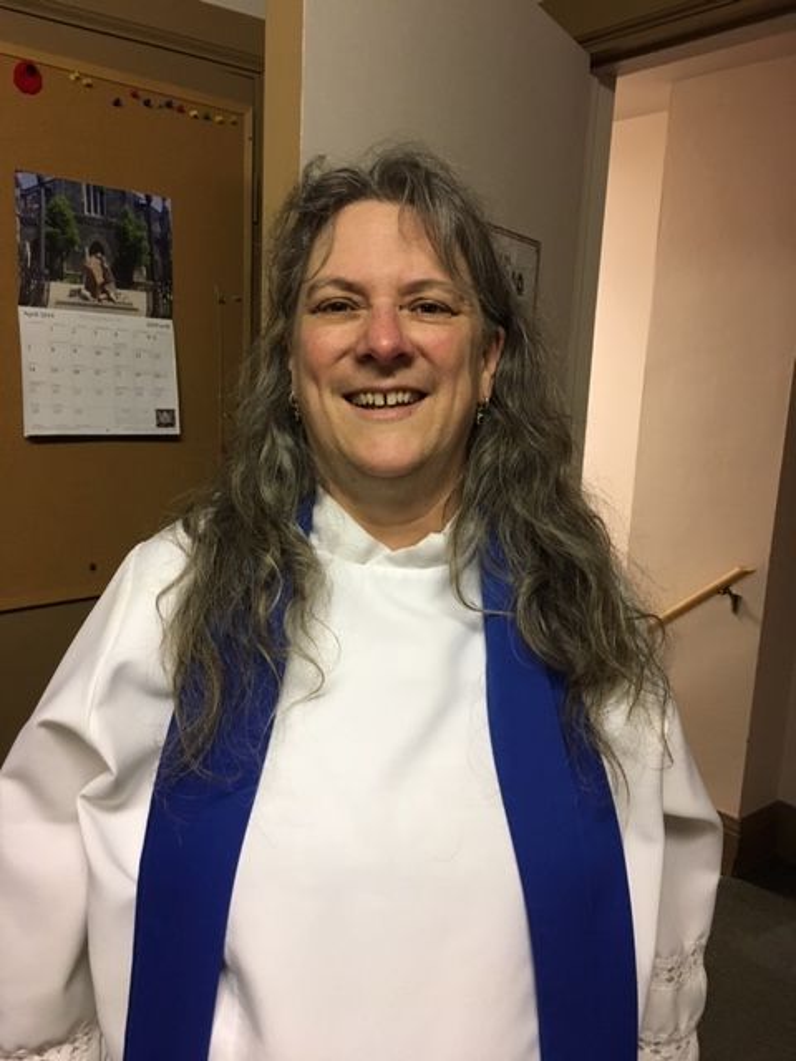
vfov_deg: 61.7
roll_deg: -1.7
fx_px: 889
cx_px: 398
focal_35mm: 29
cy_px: 530
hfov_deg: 48.2
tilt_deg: -8.6
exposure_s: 1/24
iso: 200
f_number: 2.2
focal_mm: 4.15
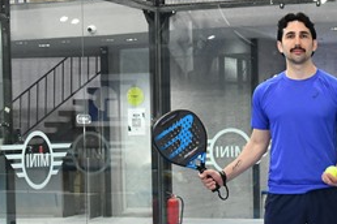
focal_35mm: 104
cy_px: 152
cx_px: 295
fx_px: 973
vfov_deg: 13.1
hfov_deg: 19.3
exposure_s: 1/125
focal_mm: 35
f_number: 4.5
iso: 2500
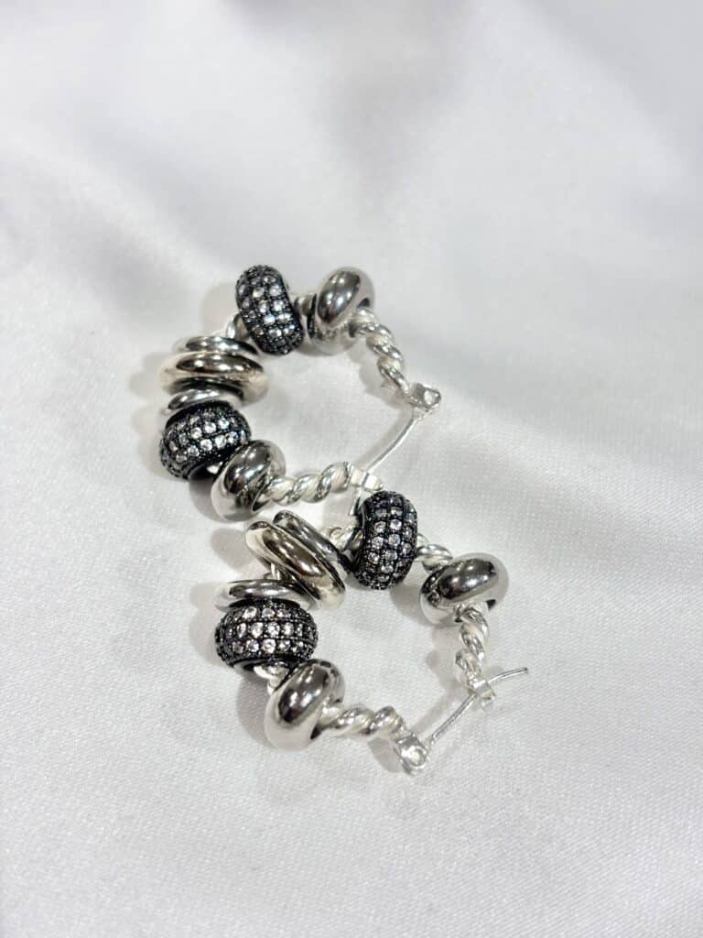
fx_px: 1408
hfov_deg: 28.0
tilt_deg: -47.4
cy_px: 469
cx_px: 352
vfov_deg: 36.8
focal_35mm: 52
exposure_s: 1/199
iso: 32
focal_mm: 5.96
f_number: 1.6
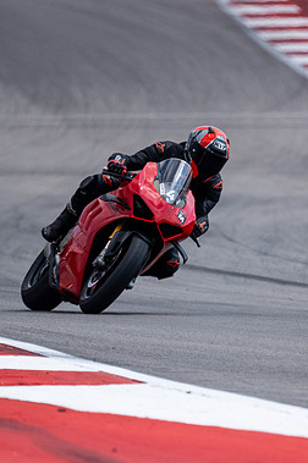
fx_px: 14771
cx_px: 136
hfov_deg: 1.2
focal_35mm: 1149
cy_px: 235
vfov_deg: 1.8
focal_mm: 500
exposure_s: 1/2500
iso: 400
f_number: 5.6
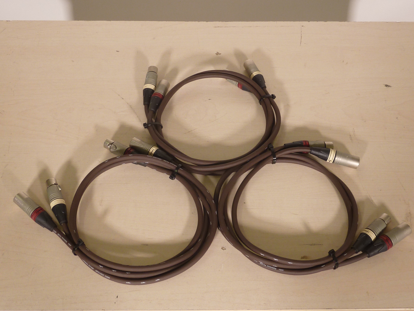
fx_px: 574
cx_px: 207
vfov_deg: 30.3
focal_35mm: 48
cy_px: 156
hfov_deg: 39.7
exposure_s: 1/40
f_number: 3.3
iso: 80
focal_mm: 4.4
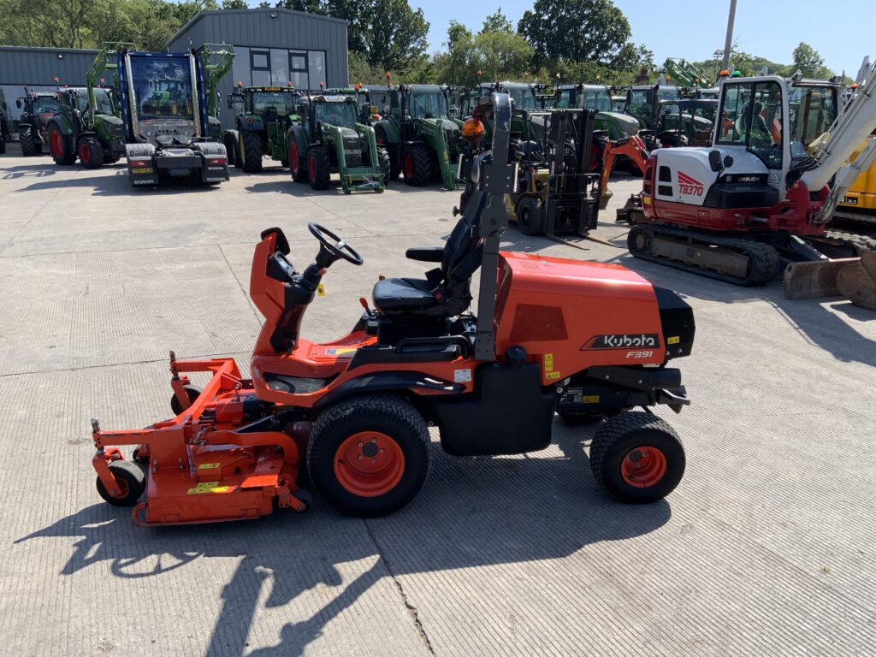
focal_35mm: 29
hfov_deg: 61.7
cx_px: 438
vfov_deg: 48.2
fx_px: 734
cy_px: 328
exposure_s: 1/1168
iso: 16
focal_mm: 3
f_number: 1.8
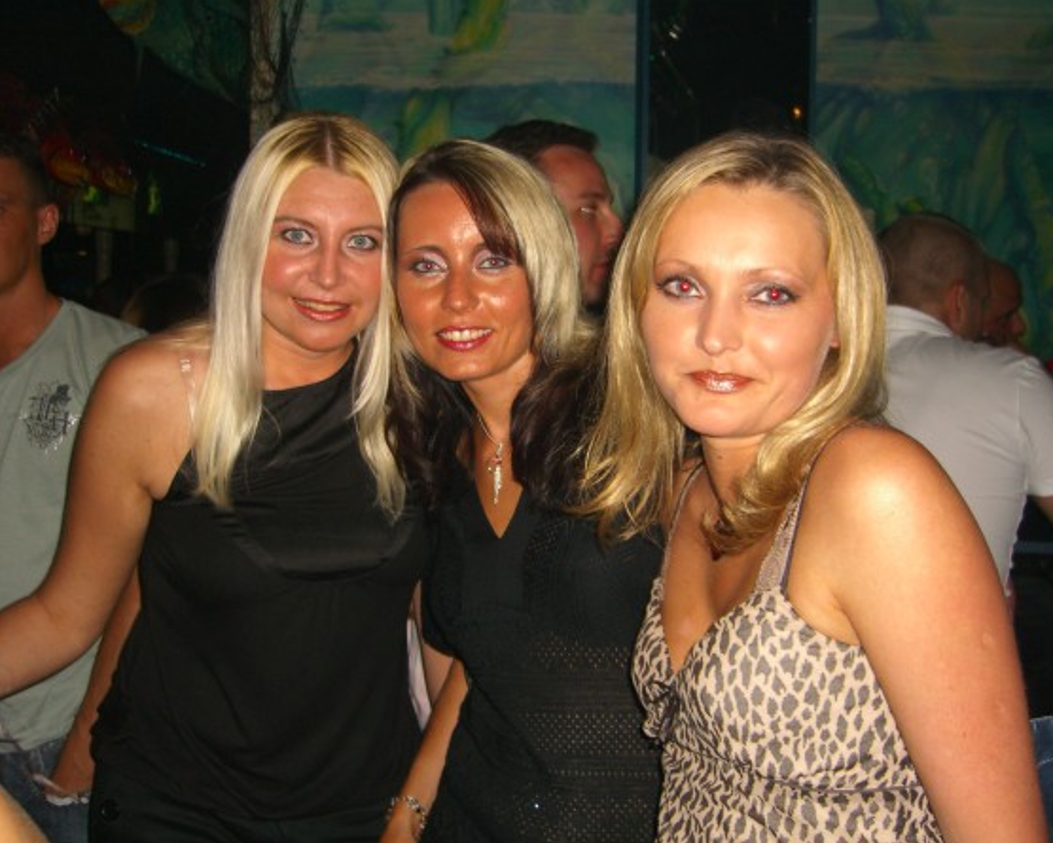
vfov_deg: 37.3
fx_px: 1247
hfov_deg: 45.8
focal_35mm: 40
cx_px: 521
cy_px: 419
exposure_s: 1/60
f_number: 2.8
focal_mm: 7.9
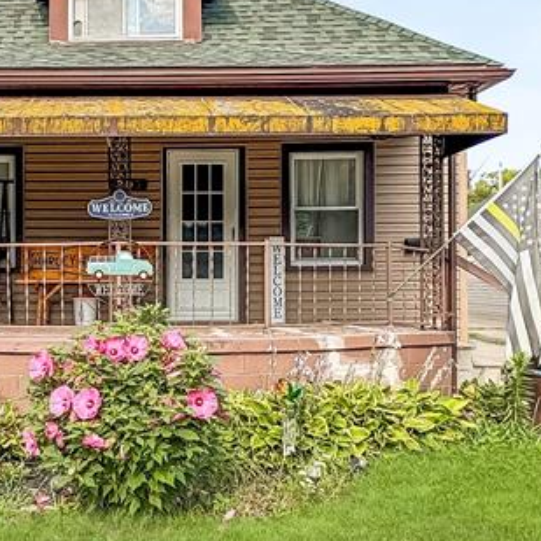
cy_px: 292
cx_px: 117
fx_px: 725
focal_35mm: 41
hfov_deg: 39.5
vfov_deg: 40.9
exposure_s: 1/540
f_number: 2.2
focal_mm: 2.22
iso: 50
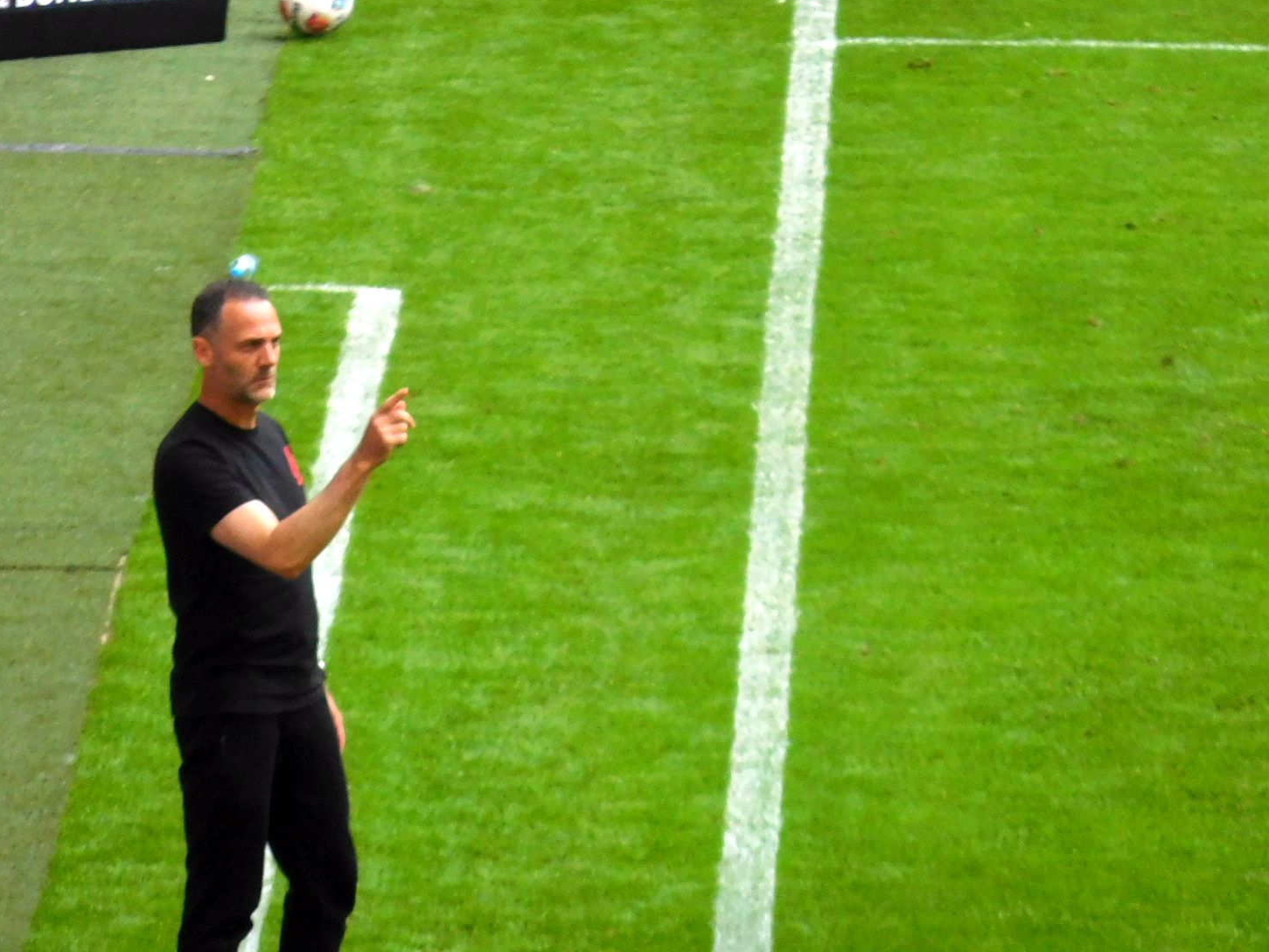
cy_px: 601
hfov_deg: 2.9
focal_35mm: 689
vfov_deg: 2.2
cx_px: 632
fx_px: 25265
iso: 280
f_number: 6.5
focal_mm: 90
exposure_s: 1/250
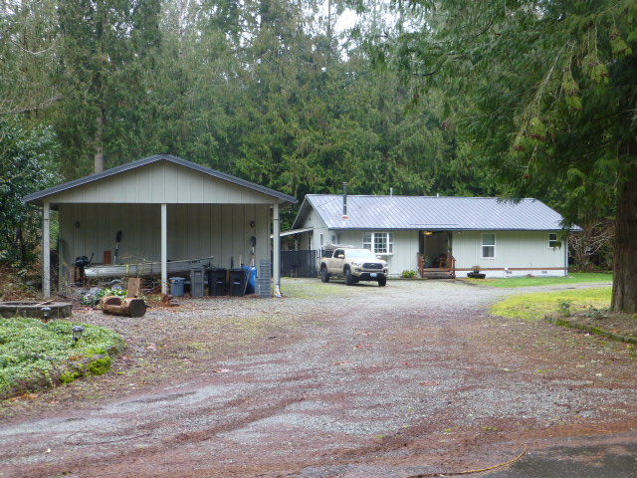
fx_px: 718
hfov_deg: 47.9
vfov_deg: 36.8
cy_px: 239
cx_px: 318
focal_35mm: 39
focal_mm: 6.9
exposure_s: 1/60
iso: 125
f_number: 3.9
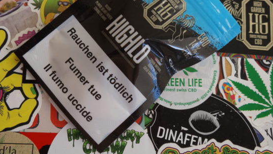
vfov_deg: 22.3
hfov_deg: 39.1
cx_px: 122
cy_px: 32
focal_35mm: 53
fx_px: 384
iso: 100
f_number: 4
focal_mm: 24
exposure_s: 1/160
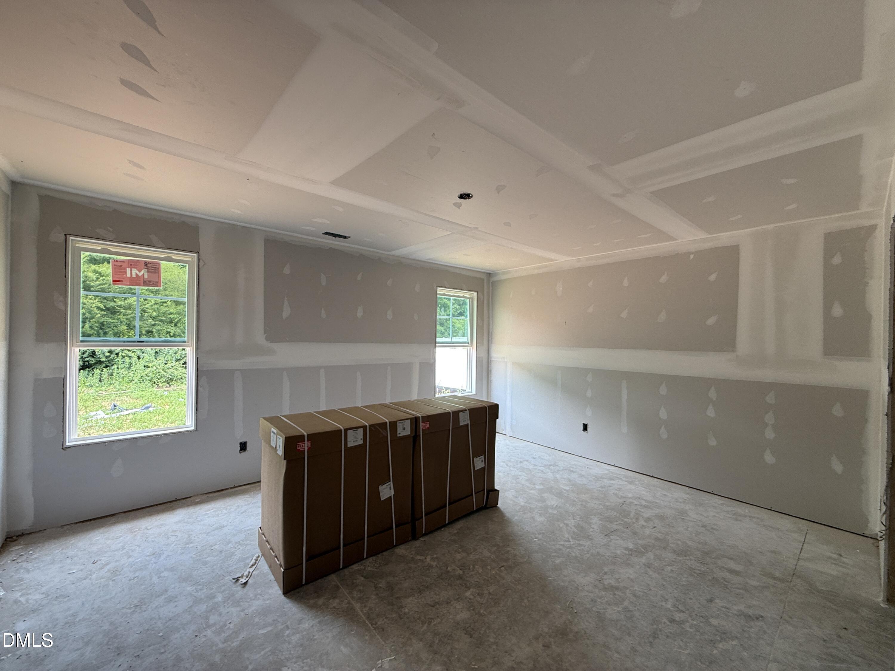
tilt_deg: +2.4
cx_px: 448
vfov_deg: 85.7
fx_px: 362
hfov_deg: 102.1
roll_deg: -0.4
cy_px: 336
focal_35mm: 14
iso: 40
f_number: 2.2
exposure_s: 1/99
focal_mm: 2.22
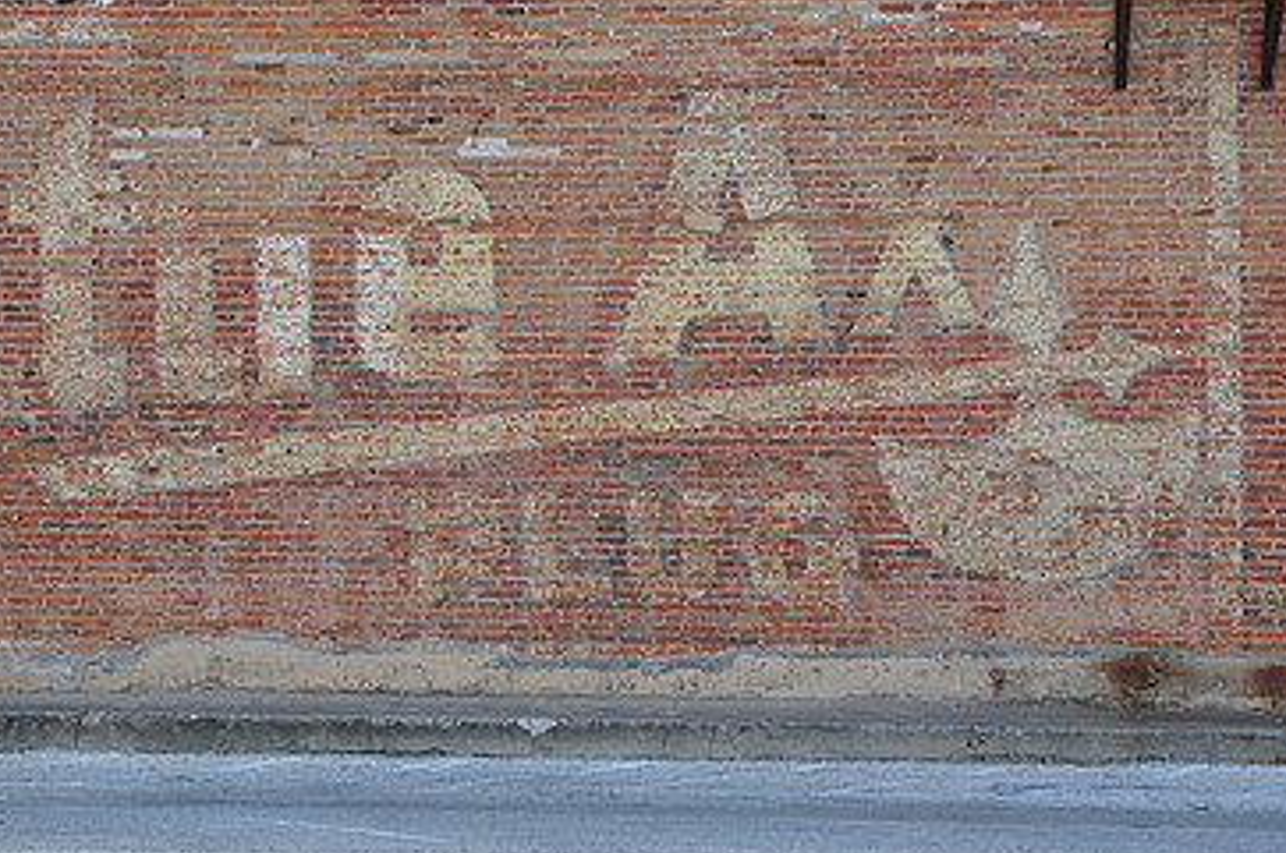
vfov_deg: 15.0
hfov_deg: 22.4
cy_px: 451
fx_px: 3246
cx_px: 500
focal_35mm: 91
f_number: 9
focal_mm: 38
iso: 200
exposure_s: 1/80
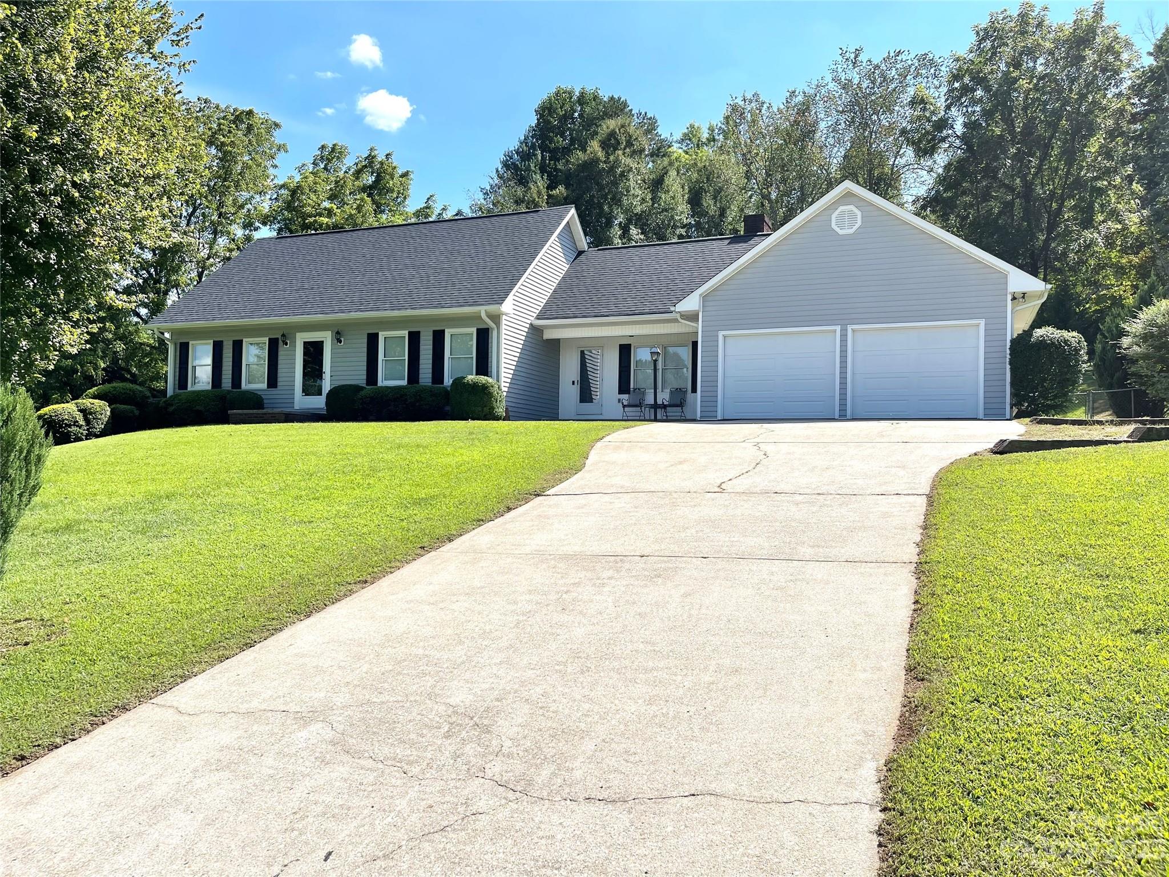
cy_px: 438
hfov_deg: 67.3
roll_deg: -0.5
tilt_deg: +1.4
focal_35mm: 26
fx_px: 878
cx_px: 584
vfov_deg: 53.1
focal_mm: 5.1
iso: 32
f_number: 1.6
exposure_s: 1/3559
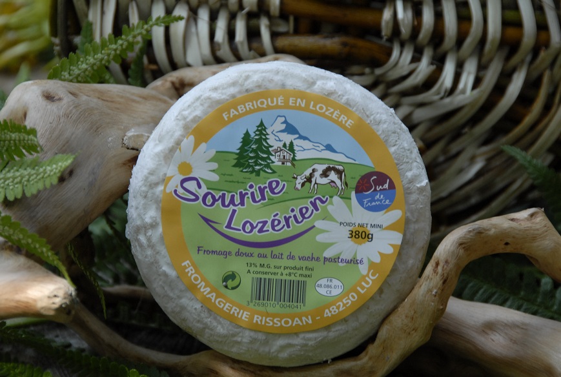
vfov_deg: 4.6
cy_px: 188
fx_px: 4686
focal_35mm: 300
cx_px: 280
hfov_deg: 6.9
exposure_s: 1/90
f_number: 7.1
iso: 400
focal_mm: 200
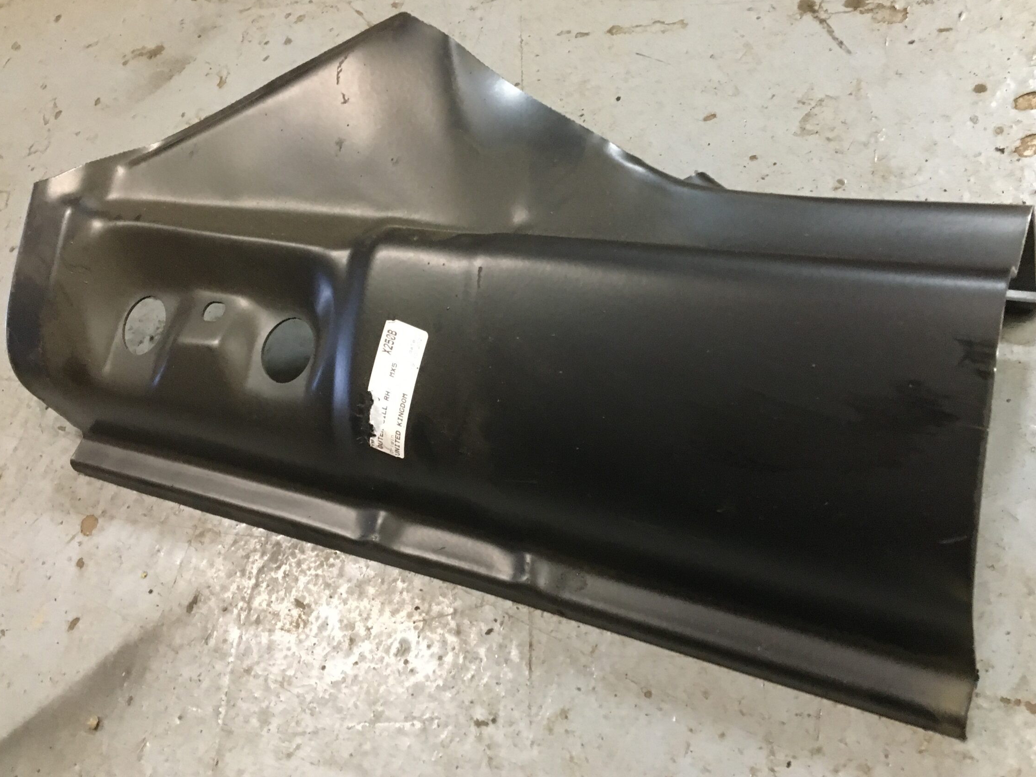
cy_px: 372
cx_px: 506
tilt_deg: -51.2
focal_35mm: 33
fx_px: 988
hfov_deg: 55.4
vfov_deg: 42.9
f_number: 2.2
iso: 500
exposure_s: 1/17
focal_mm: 4.15
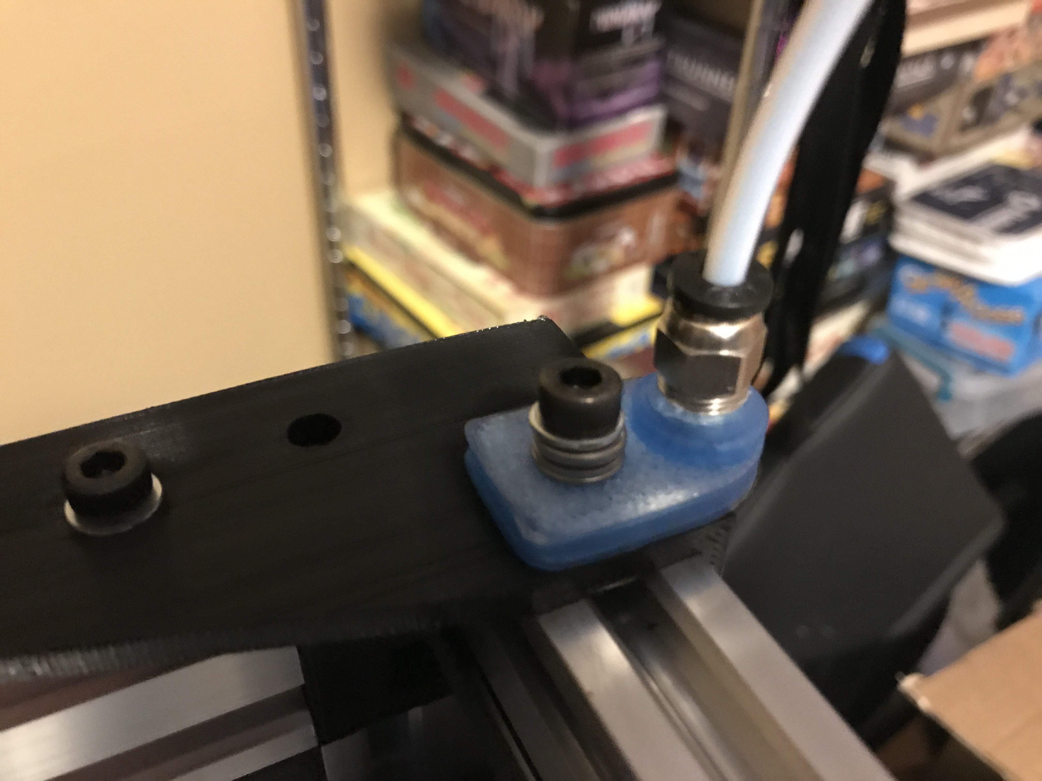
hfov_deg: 63.4
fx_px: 843
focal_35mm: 28
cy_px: 390
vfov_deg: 49.7
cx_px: 521
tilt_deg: -37.6
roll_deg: -3.3
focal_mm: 3.99
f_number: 1.8
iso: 160
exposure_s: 1/4
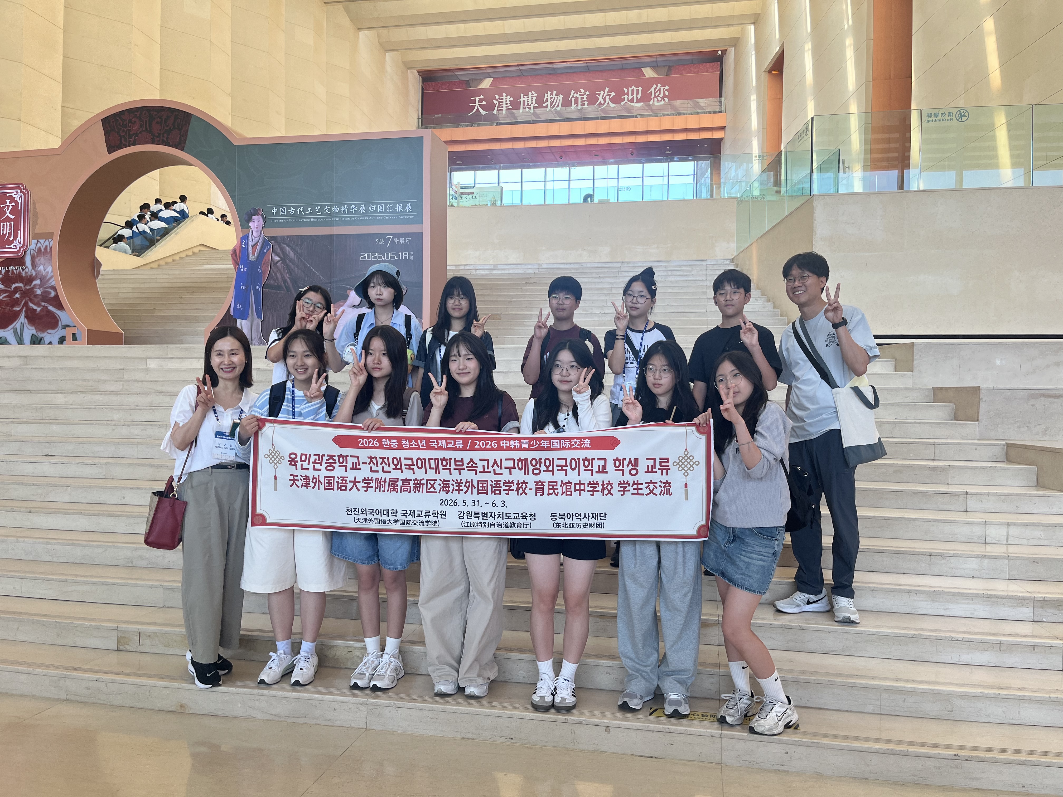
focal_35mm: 26
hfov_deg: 67.3
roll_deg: -0.7
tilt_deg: -0.5
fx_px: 798
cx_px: 532
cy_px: 398
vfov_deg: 53.1
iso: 64
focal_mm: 5.1
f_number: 1.6
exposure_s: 1/158
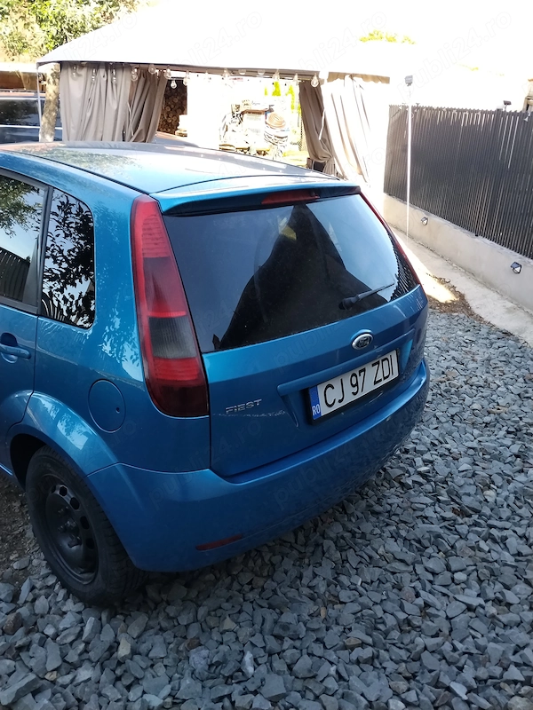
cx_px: 266
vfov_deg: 61.7
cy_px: 355
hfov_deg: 48.2
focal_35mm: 29
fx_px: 595
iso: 50
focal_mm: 4.22
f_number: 1.8
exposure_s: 1/124
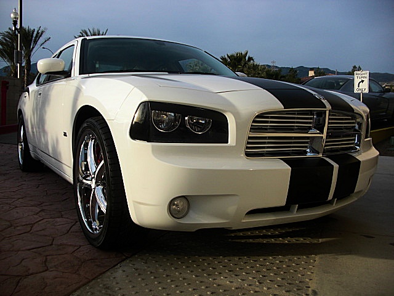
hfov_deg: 51.4
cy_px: 148
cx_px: 197
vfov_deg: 39.7
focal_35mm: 36
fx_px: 410
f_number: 2.8
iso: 50
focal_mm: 6.3
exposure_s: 1/640
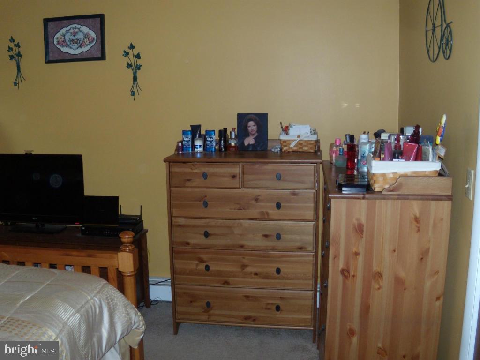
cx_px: 240
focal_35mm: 36
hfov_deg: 51.4
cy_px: 180
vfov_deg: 39.7
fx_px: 499
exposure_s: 1/30
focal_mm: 6.4
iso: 200
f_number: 3.6
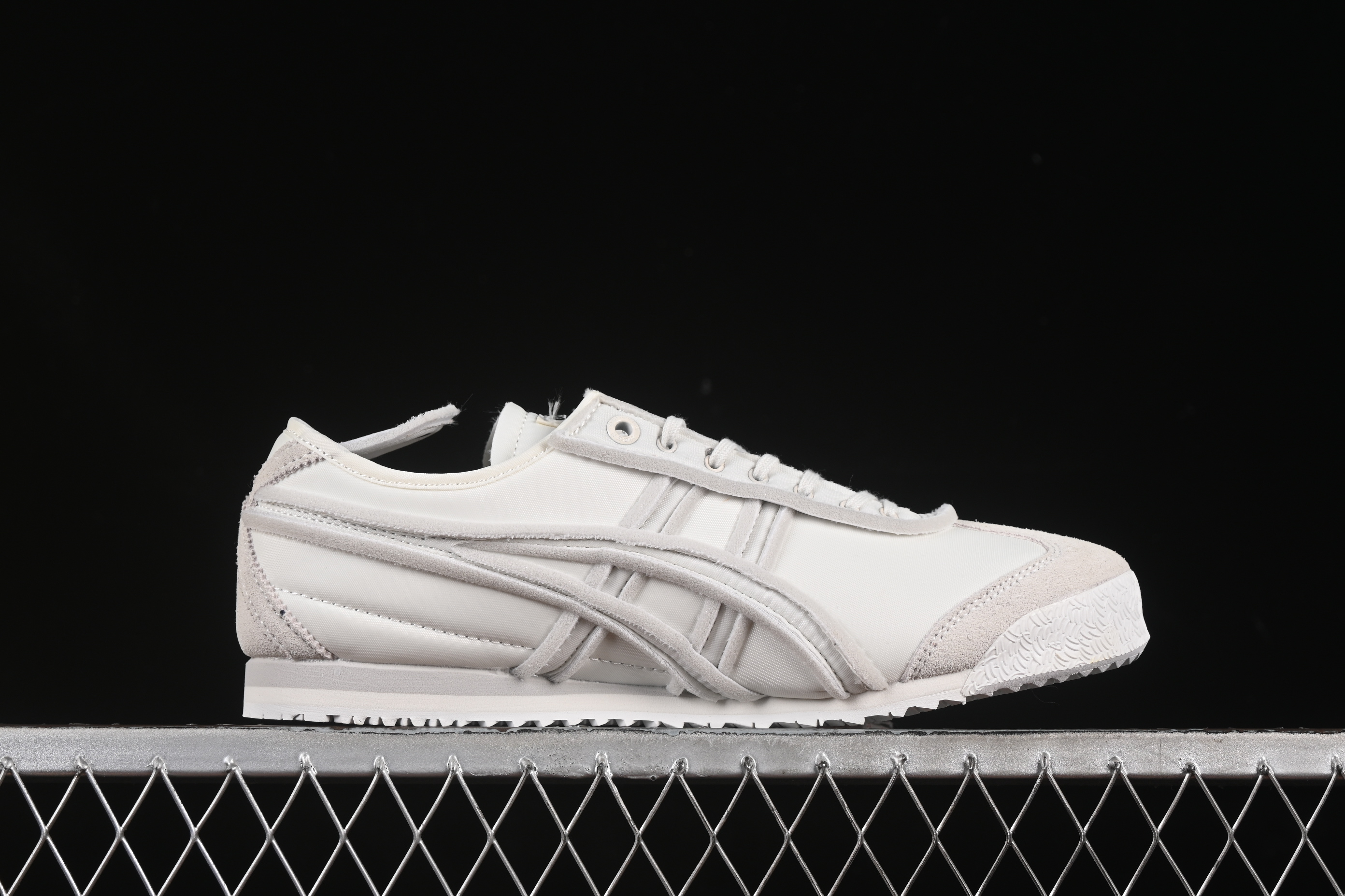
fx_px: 2802
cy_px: 448
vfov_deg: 18.2
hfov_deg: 27.0
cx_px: 672
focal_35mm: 75
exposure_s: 1/80
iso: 160
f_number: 8
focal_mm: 50
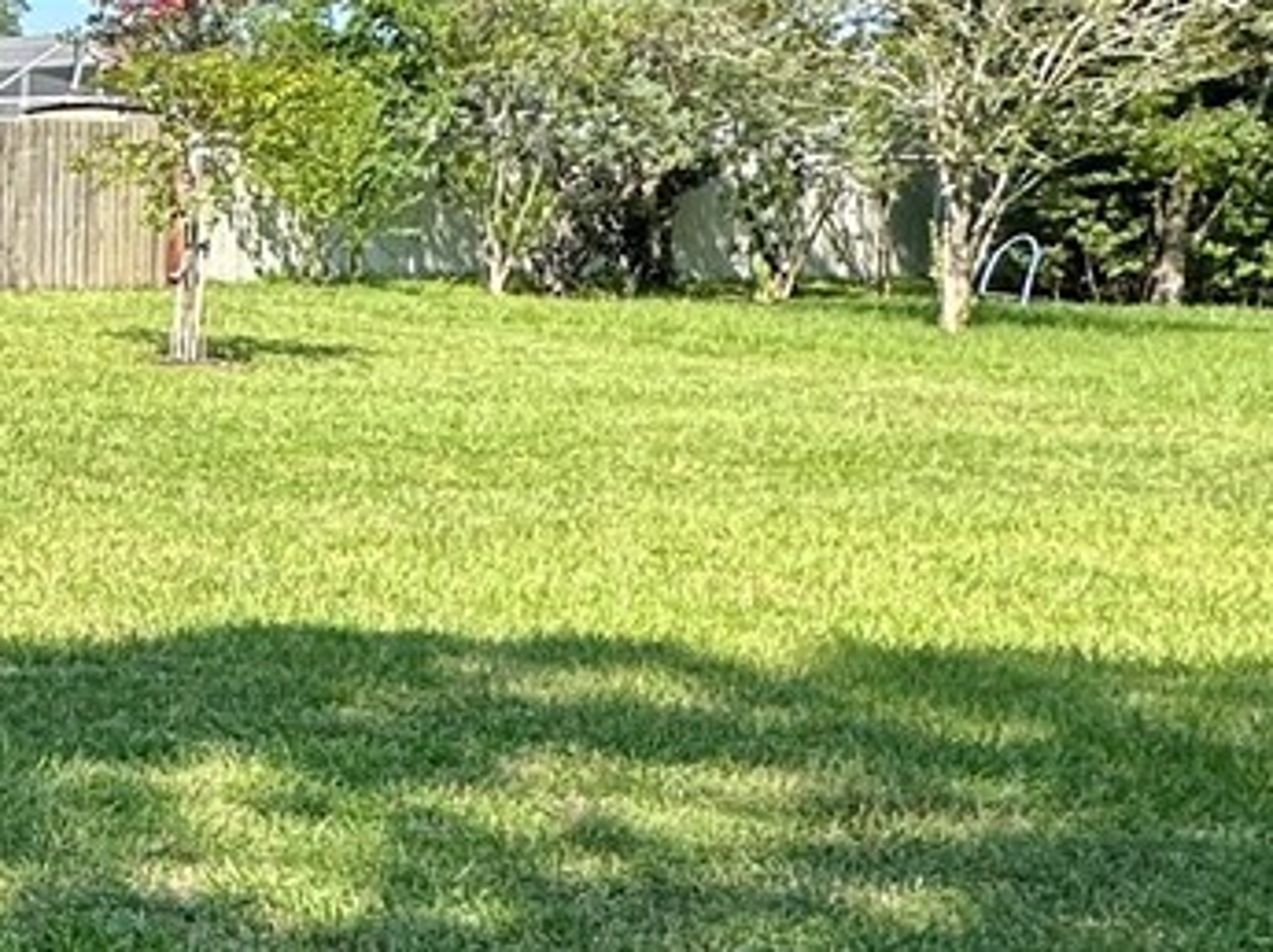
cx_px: -786
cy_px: 520
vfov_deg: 22.5
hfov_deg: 22.6
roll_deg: -0.6
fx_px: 2388
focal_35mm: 65
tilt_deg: -7.4
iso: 40
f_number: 2.2
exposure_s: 1/924
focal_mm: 2.22
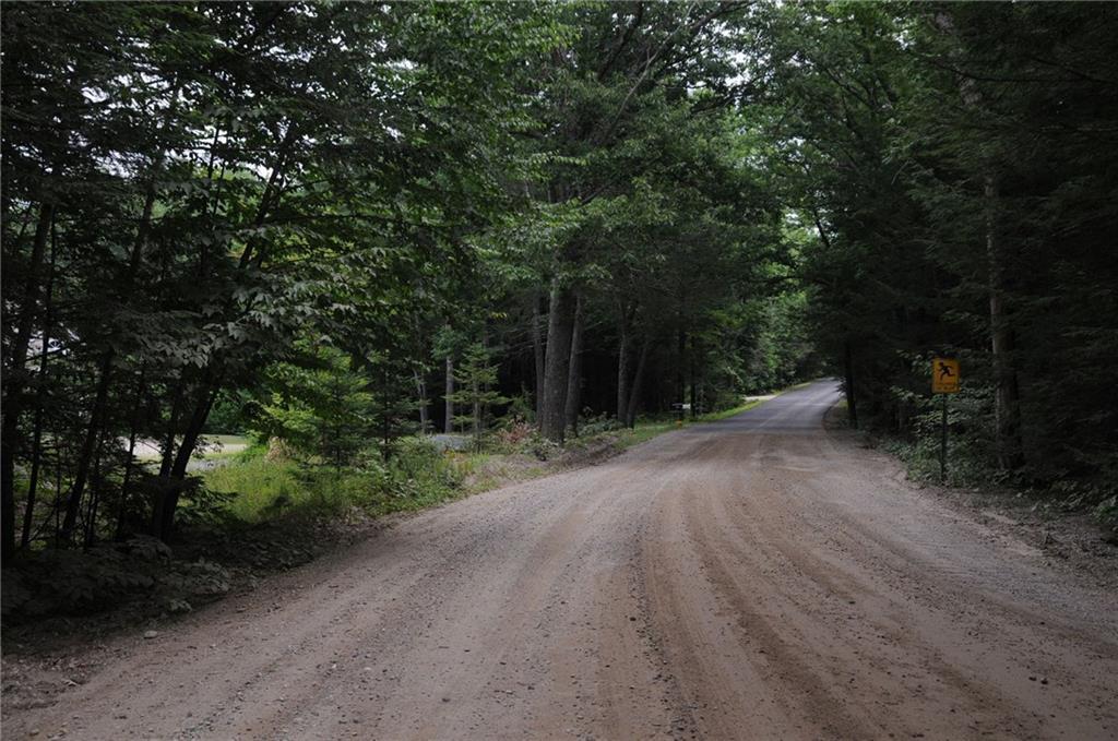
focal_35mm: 38
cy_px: 370
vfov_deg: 35.4
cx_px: 559
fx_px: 1163
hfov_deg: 51.4
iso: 320
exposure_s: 1/1000
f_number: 4
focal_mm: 25
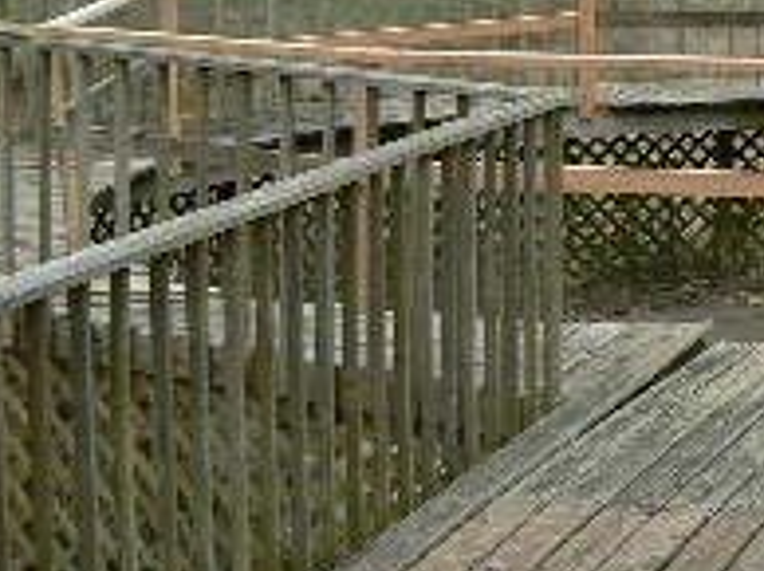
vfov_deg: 12.4
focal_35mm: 119
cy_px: 181
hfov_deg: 15.5
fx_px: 2623
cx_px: 1091
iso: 80
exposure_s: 1/160
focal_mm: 6
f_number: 5.6
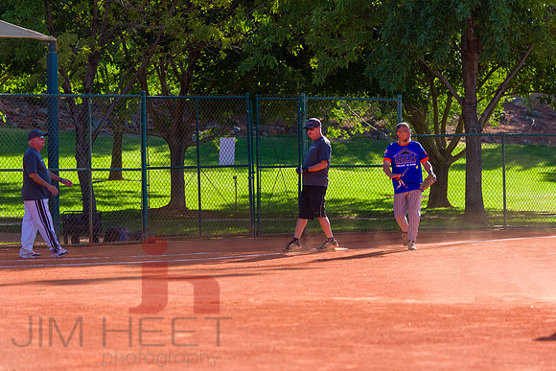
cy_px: 184
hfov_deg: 11.2
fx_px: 2846
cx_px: 296
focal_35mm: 184
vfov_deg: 7.5
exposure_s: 1/3200
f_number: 5
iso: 400
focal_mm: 165
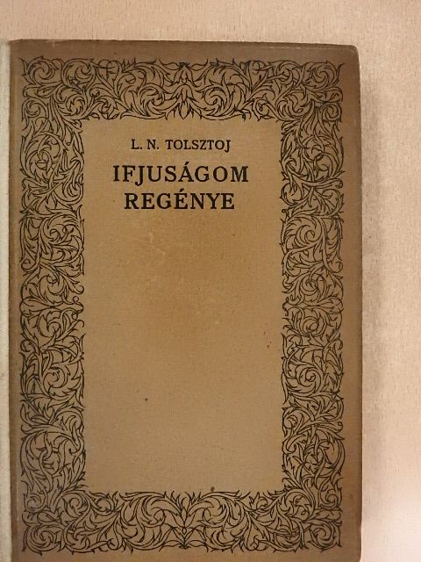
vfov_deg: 42.1
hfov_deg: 32.2
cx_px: 210
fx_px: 730
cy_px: 281
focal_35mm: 45
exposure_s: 1/80
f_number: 4
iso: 1600
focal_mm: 8.1
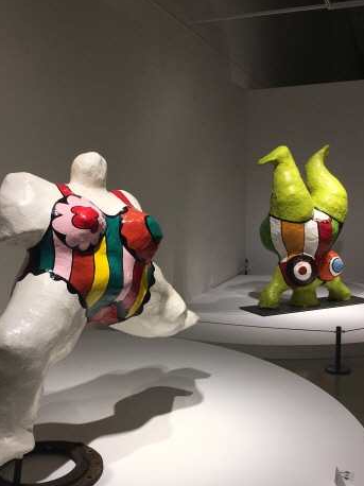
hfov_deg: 37.7
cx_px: 169
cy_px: 279
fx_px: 533
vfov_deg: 48.8
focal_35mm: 38
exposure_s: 1/60
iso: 25
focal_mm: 4.15
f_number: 2.2
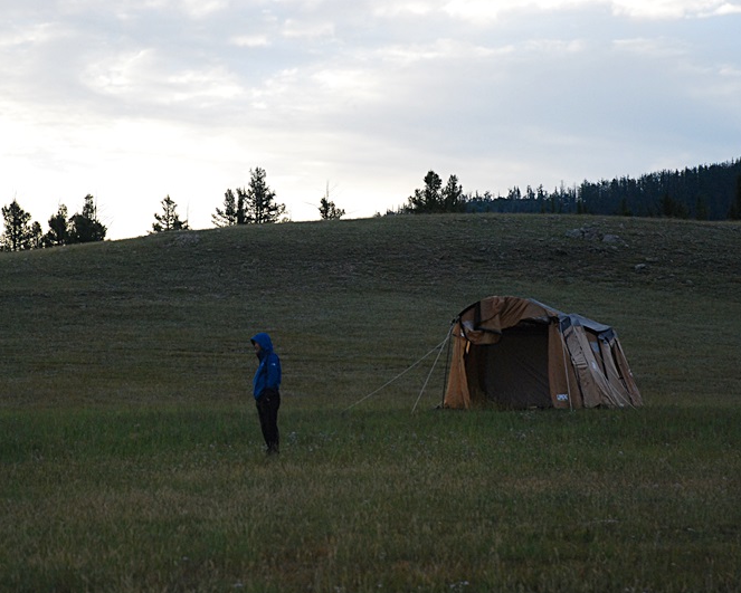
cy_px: 297
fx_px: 2984
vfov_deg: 11.4
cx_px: 320
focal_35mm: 136
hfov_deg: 14.2
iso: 500
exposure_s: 1/320
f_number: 5.6
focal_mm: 80
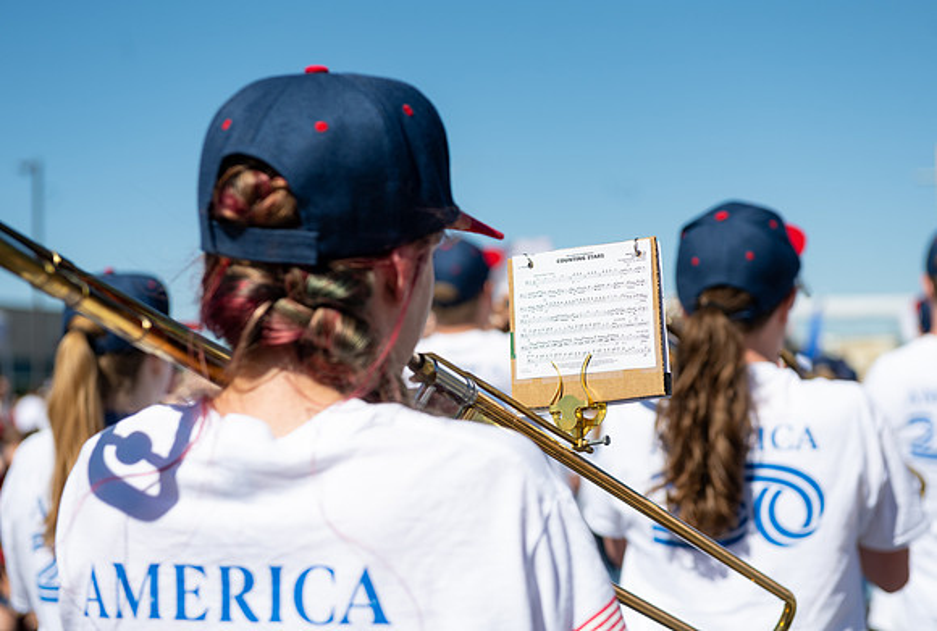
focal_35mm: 79
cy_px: 278
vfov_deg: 17.4
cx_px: 487
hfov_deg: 25.6
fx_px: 2060
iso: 100
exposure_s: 1/1600
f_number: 3.5
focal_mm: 70
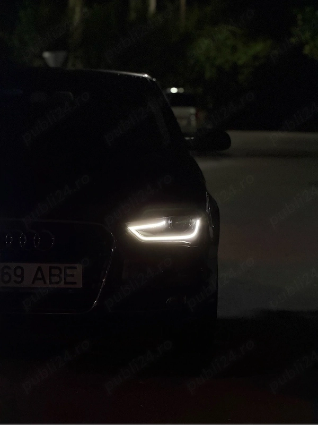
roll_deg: -1.8
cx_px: 159
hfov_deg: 14.8
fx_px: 1225
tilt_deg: -6.9
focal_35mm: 100
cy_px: 212
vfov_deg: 19.6
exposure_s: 1/35
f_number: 2.8
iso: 800
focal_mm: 16.89
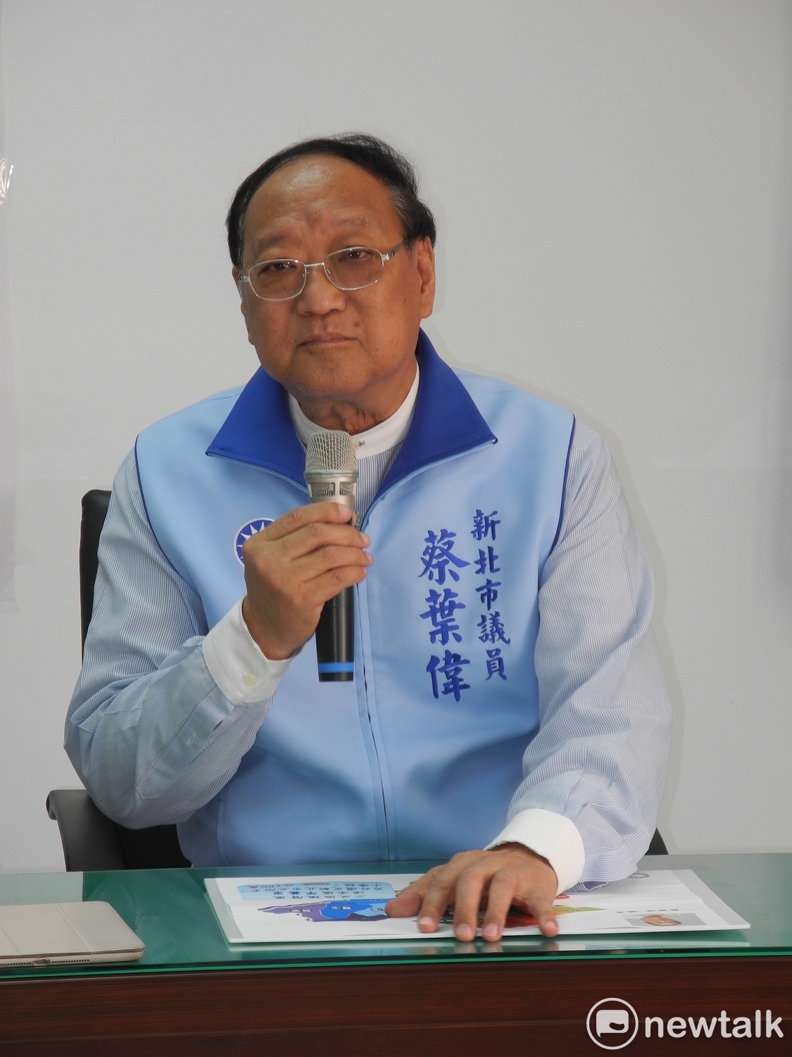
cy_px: 528
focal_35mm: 173
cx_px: 396
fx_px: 5278
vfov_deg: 11.4
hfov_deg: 8.6
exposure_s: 1/30
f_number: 5.6
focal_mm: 37
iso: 125
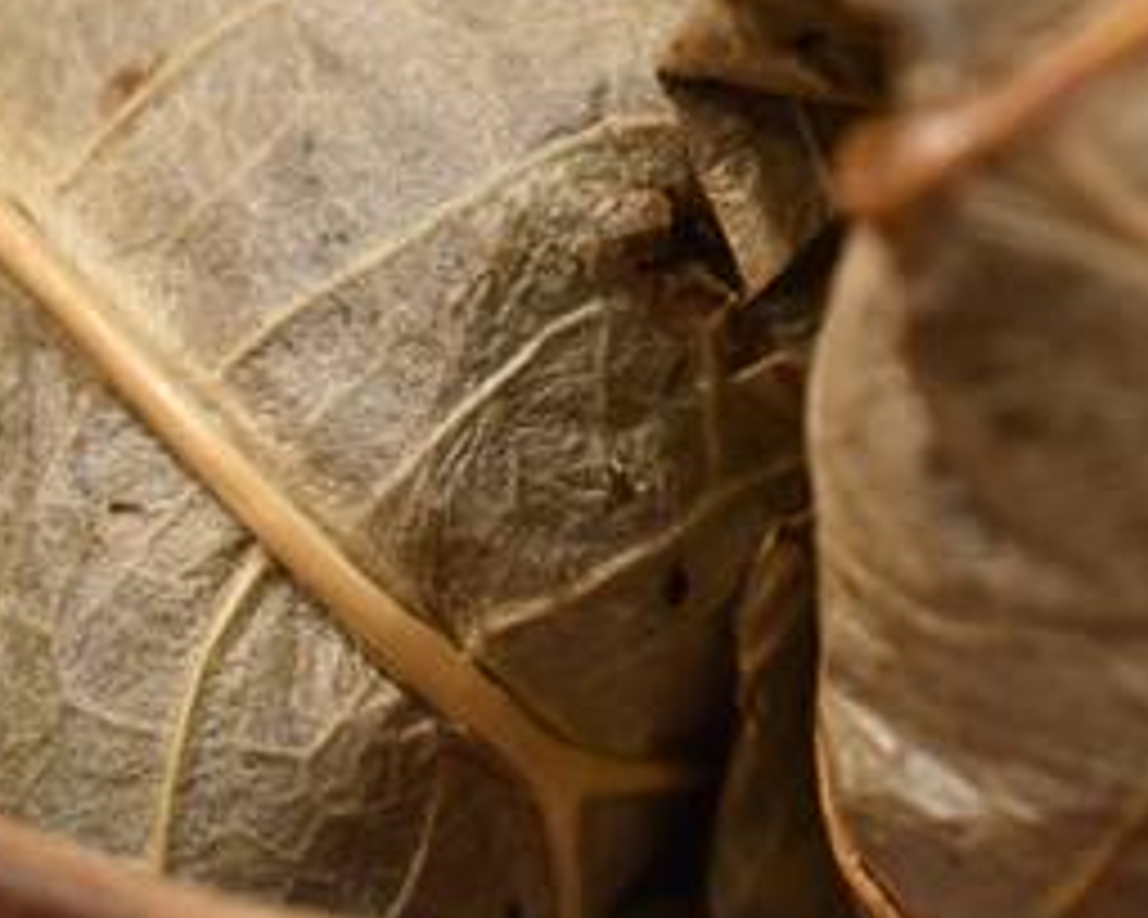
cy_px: 76
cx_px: 986
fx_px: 3337
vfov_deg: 15.5
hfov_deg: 19.2
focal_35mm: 98
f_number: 4
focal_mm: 27
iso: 900
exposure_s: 1/40
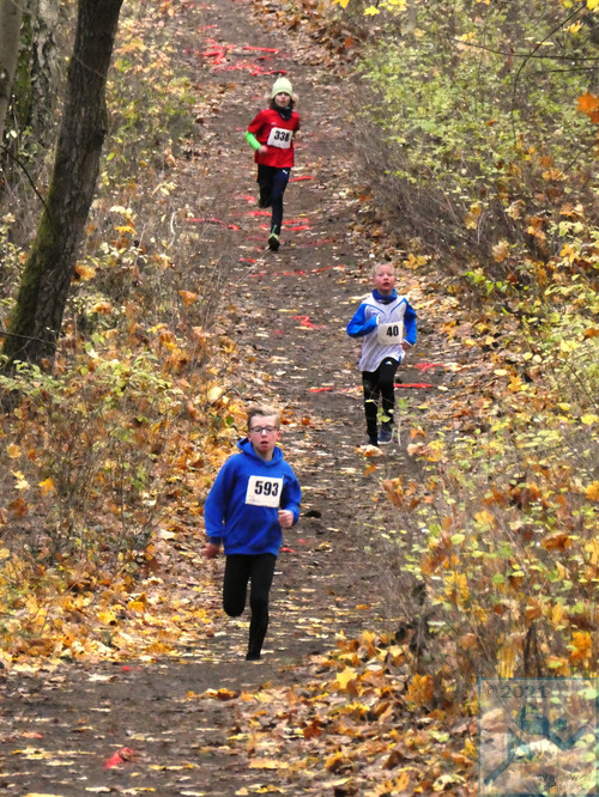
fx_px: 16601
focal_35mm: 720
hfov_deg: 2.1
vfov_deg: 2.8
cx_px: 300
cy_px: 398
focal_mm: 129
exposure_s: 1/125
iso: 1600
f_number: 6.4
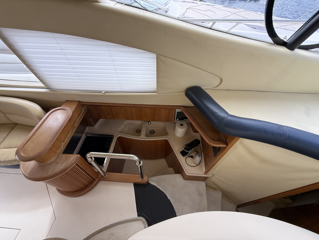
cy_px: 120
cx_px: 160
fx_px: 129
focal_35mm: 14
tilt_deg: -47.4
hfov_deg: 102.1
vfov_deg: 85.7
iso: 100
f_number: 2.2
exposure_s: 1/99
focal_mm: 2.22
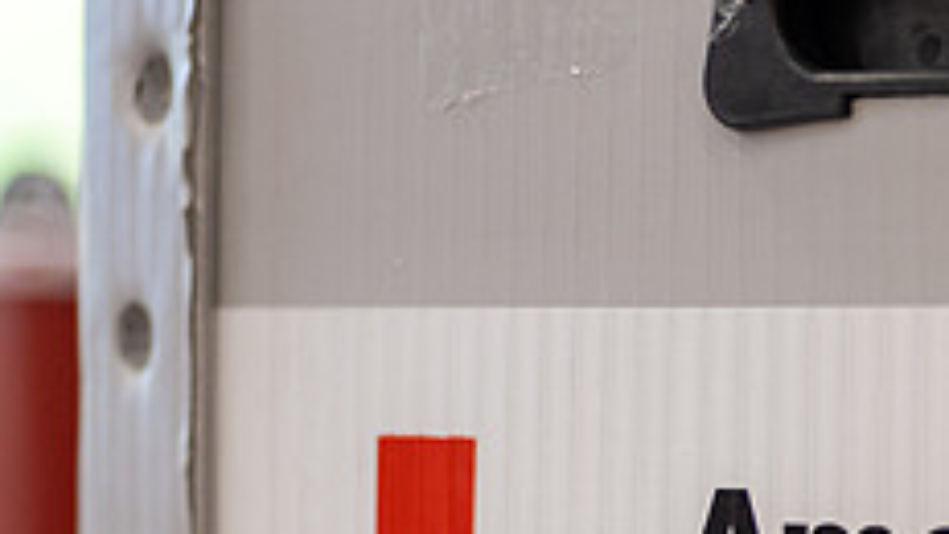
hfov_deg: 13.4
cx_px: 941
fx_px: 3976
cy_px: 791
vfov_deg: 7.6
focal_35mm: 158
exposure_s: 1/200
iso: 1000
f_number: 3.2
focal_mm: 60
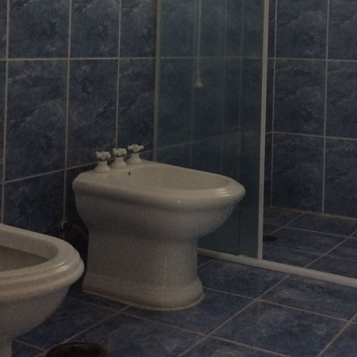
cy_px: 49
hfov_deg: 29.0
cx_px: 212
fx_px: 688
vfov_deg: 28.2
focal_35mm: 59
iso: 250
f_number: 2.2
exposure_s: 1/30
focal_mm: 4.15
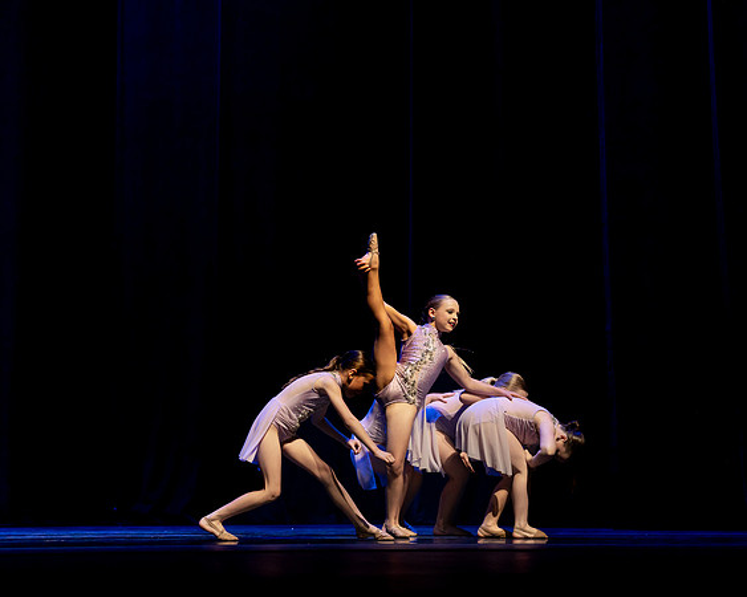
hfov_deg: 18.1
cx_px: 415
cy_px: 149
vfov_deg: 14.4
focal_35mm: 106
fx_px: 2346
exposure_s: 1/640
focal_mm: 51
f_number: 2.8
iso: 3200
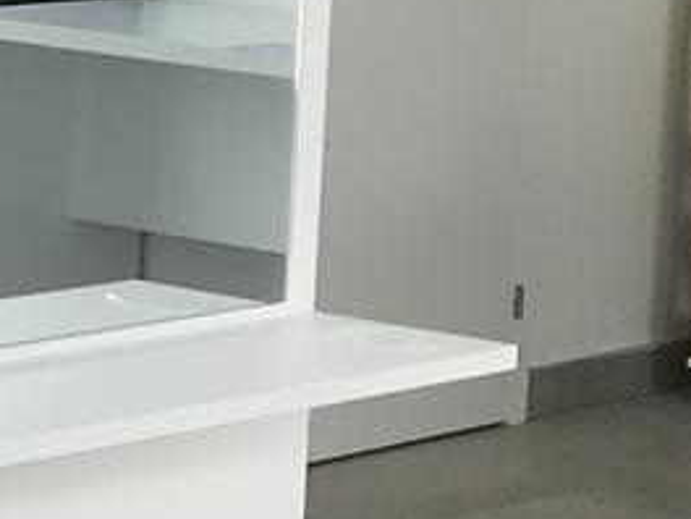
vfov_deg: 7.2
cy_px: -79
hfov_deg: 8.5
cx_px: -1175
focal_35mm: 204
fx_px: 4072
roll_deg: -0.1
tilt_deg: -6.0
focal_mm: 3.99
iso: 20
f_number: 1.8
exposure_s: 1/209
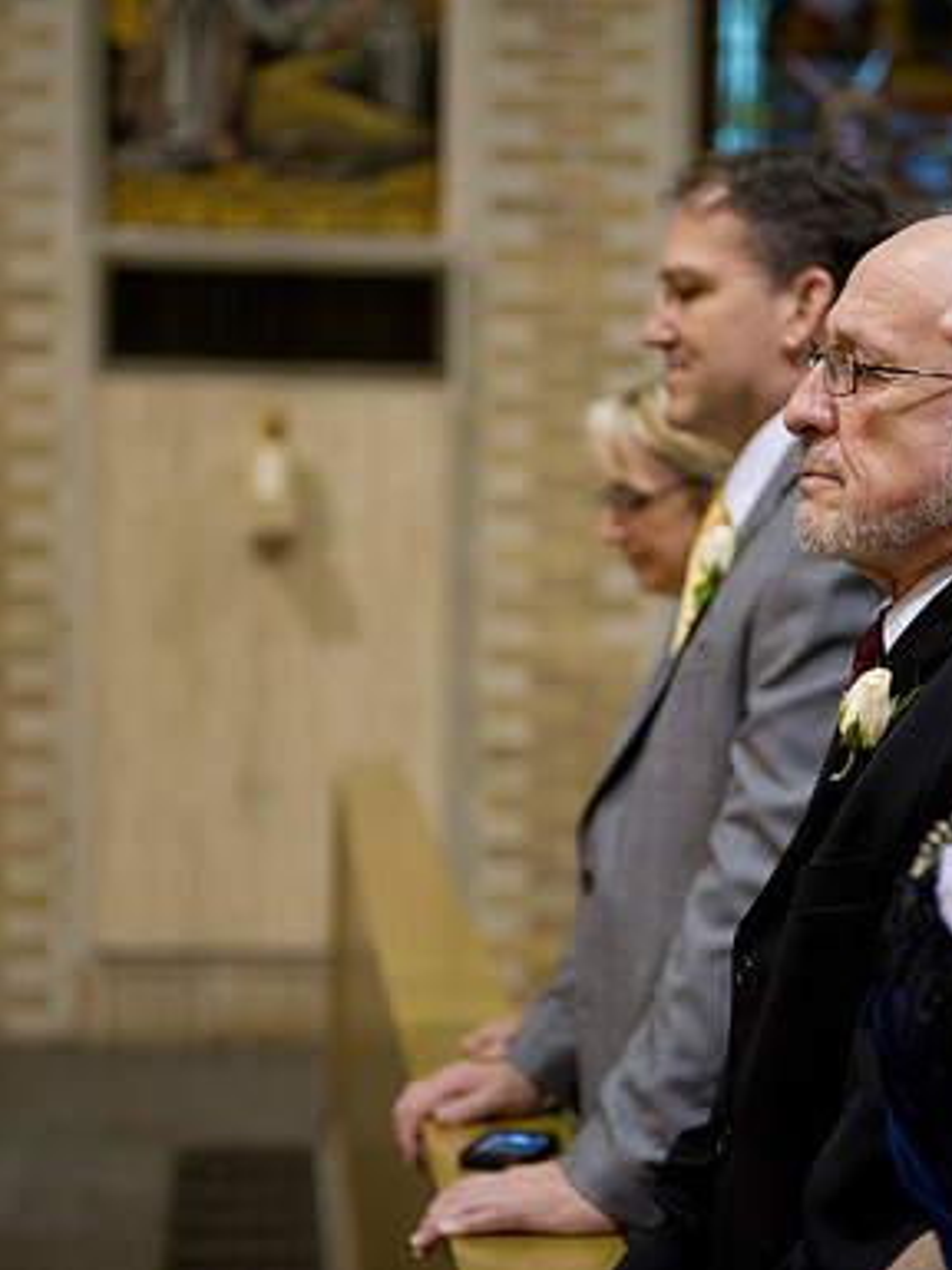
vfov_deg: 21.8
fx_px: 3300
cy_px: 635
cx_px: 635
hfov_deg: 16.4
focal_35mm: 90
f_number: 2.8
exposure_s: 1/60
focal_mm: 62
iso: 1250
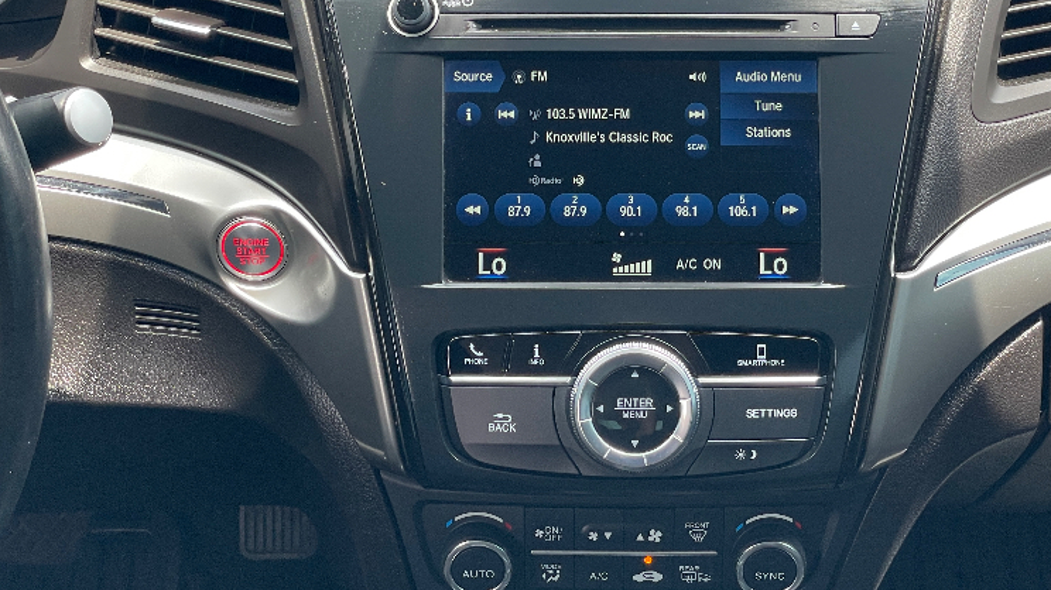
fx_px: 2173
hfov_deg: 27.1
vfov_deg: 15.4
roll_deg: -0.5
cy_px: 159
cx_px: 612
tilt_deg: -29.2
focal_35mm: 78
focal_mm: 6
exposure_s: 1/99
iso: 40
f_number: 2
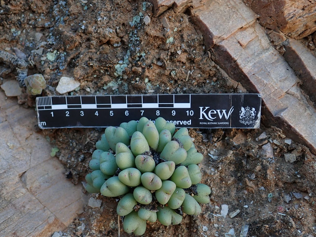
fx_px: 356
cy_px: 151
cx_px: 155
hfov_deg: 47.9
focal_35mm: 39
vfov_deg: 36.6
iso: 100
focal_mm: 5.5
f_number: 2.3
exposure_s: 1/125
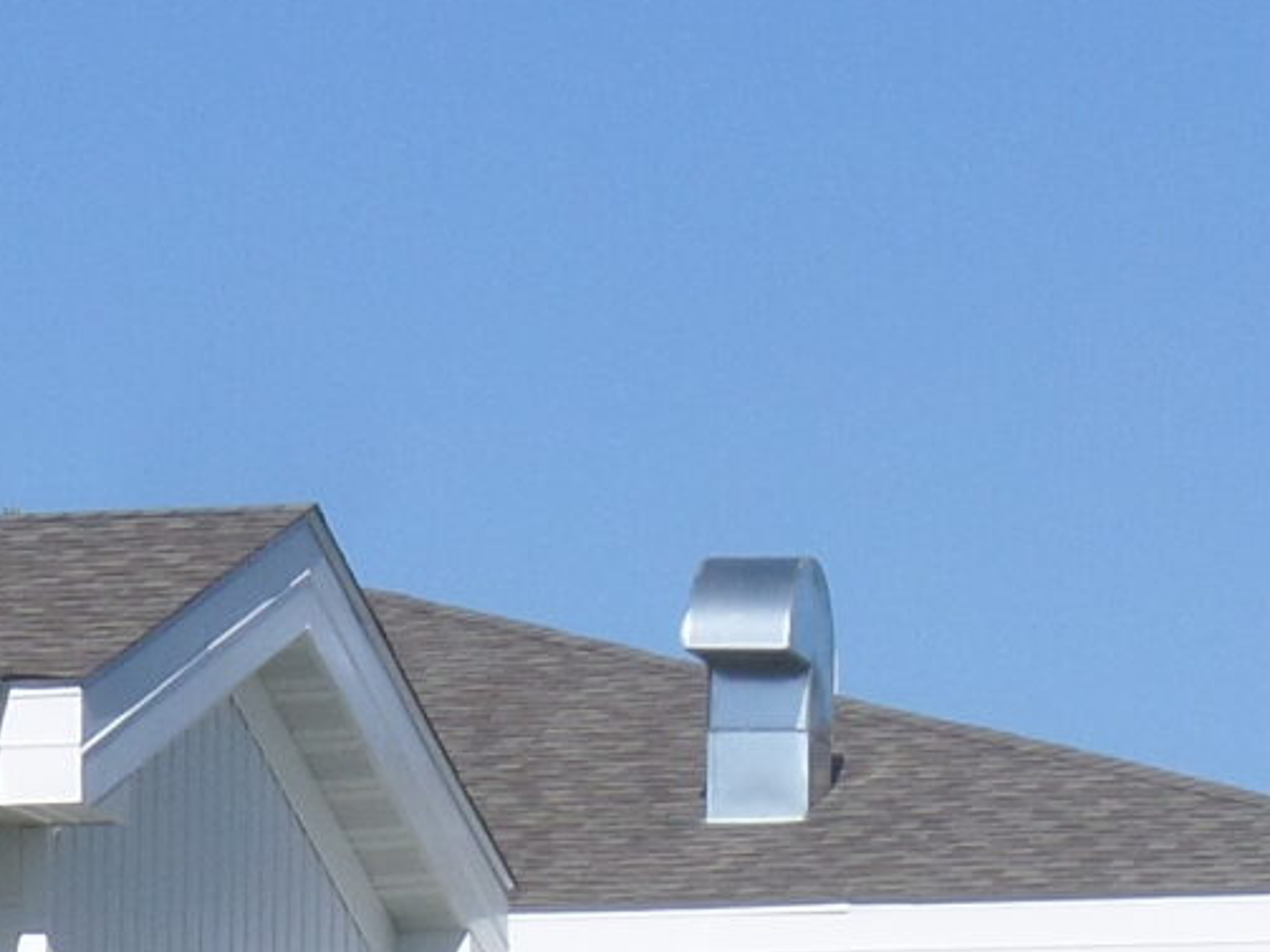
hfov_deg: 6.1
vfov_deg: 4.5
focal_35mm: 326
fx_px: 11958
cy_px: 1922
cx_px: 104
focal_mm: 11.4
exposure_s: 1/1000
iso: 100
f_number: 4
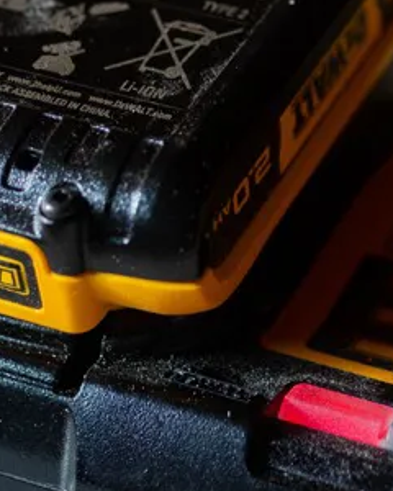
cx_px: 529
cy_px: -16
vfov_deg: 13.5
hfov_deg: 10.7
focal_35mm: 140
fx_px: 2035
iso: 100
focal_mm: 35
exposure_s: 1/30
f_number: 2.8
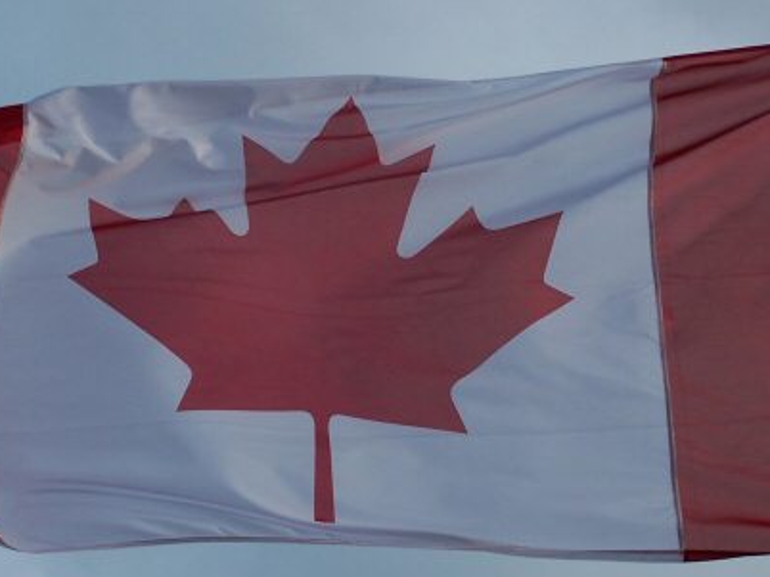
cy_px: 305
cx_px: 395
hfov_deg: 17.6
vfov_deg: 13.2
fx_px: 2490
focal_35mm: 112
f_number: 3.2
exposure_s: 1/500
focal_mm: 12.4
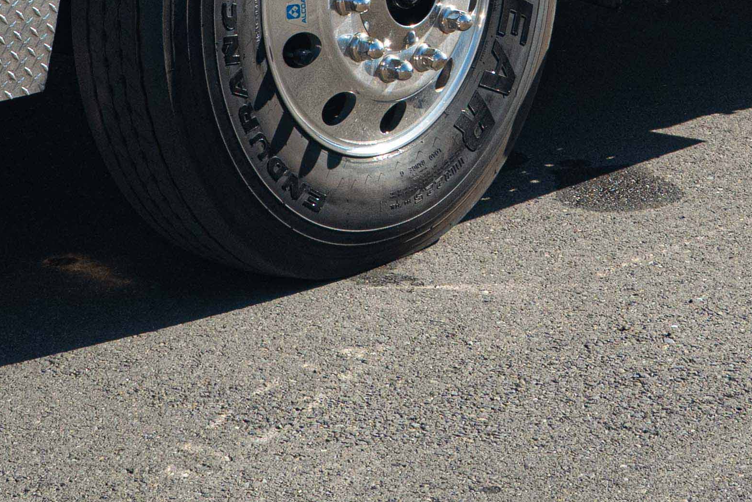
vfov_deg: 8.4
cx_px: 492
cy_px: -464
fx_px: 3280
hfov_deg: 13.1
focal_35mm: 157
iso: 500
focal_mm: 35
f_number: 10
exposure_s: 1/200
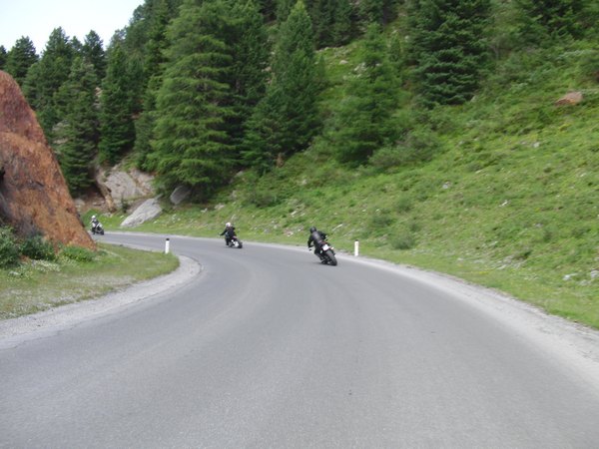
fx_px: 640
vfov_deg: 38.7
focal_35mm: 37
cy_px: 224
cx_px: 300
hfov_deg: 50.1
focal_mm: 6.42
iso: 100
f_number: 3.6
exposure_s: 1/320
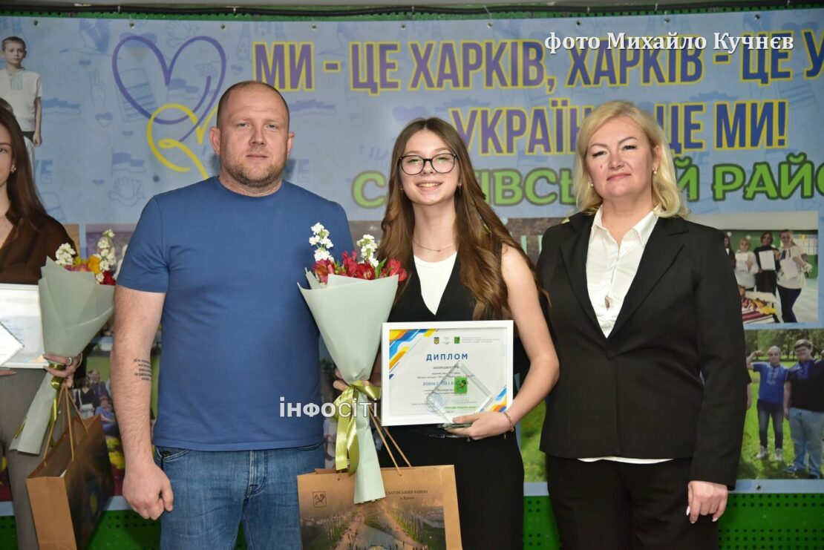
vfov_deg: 21.9
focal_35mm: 62
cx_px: 412
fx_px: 1420
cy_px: 275
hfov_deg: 32.4
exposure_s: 1/200
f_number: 4
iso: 1000
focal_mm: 62
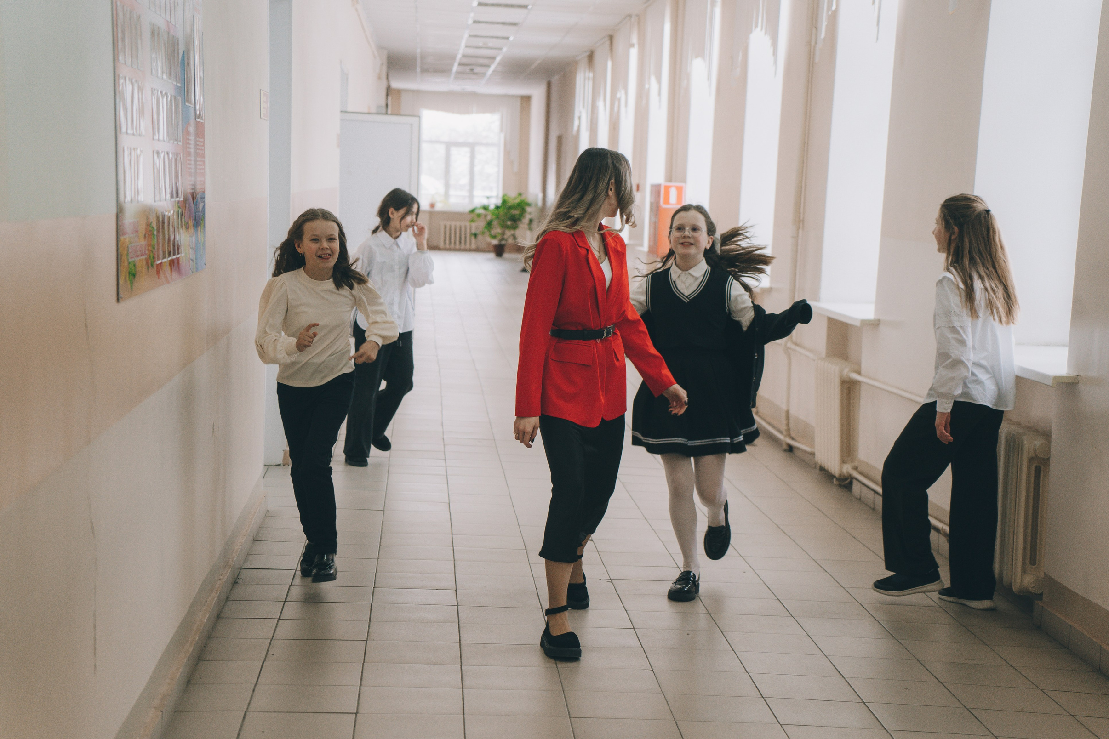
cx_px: 565
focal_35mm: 69
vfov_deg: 19.7
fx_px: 2125
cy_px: 379
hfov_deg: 29.2
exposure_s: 1/200
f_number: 4
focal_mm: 65
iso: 640
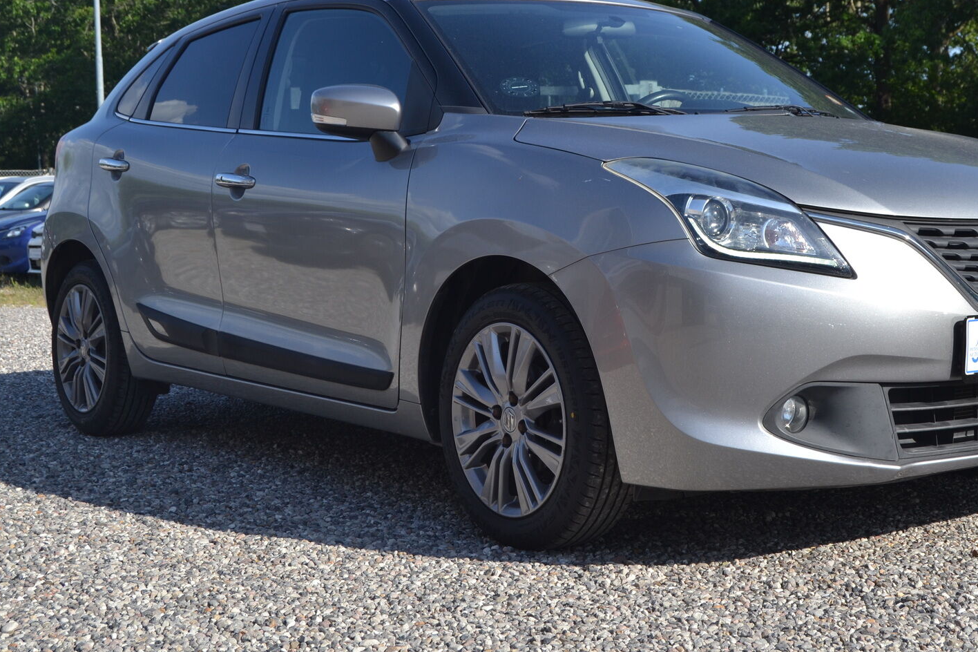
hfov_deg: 32.8
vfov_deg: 22.2
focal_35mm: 61
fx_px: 1657
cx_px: 587
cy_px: 250
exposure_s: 1/250
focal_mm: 30
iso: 100
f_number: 8
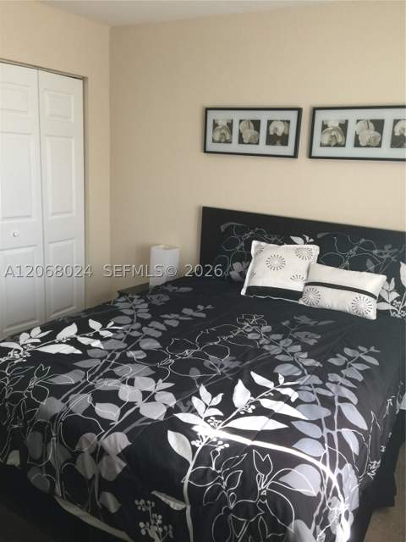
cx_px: 203
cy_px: 271
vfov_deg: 61.7
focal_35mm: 29
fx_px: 454
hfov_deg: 48.2
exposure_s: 1/15
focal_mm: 4.15
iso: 50
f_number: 2.2
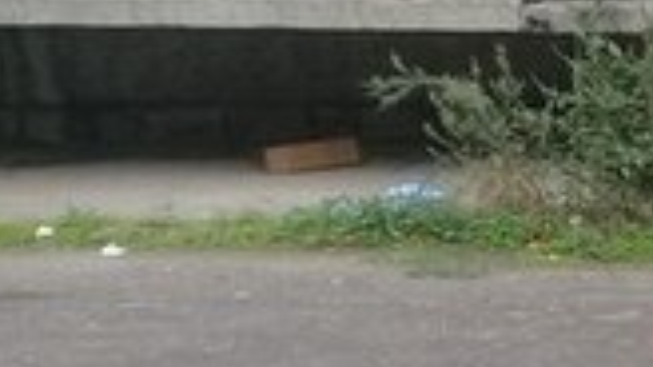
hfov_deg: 13.6
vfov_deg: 8.6
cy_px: 596
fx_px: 2353
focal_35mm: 136
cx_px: 1294
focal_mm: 3.3
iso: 64
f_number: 2.2
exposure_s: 1/50
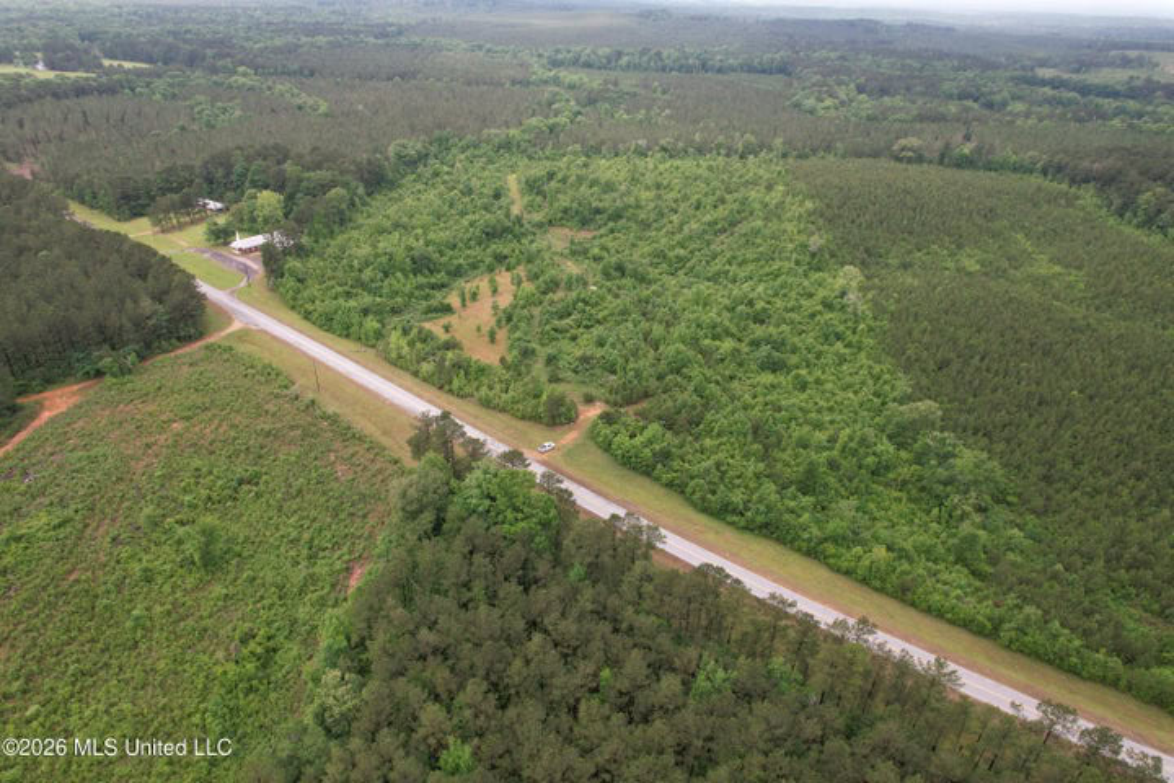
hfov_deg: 78.6
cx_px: 587
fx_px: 717
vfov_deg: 57.2
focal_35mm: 22
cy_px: 392
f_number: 2.8
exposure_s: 1/30
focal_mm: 8.4
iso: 100
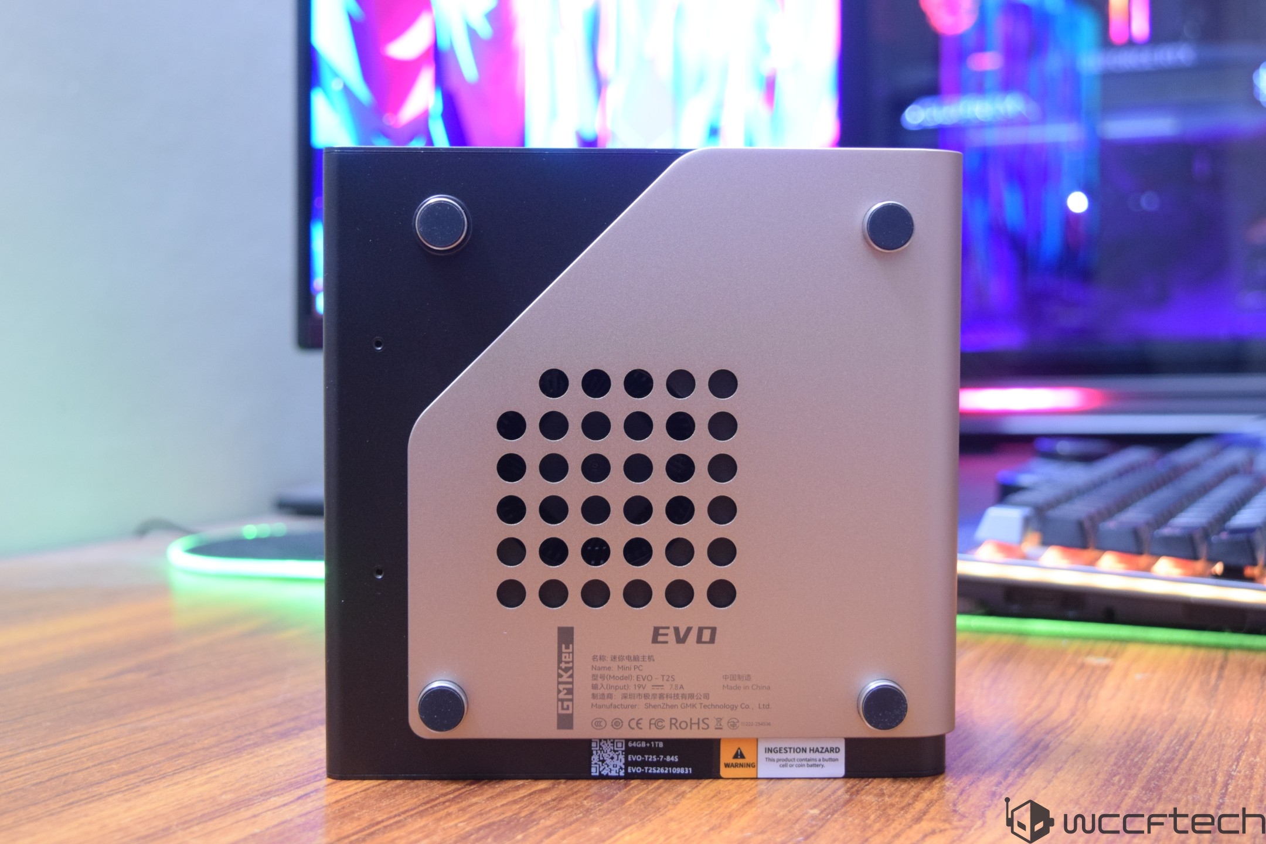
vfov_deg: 25.8
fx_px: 1846
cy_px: 422
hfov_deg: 37.9
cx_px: 633
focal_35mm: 52
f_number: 5.6
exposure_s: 1/8
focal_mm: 35
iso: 1600
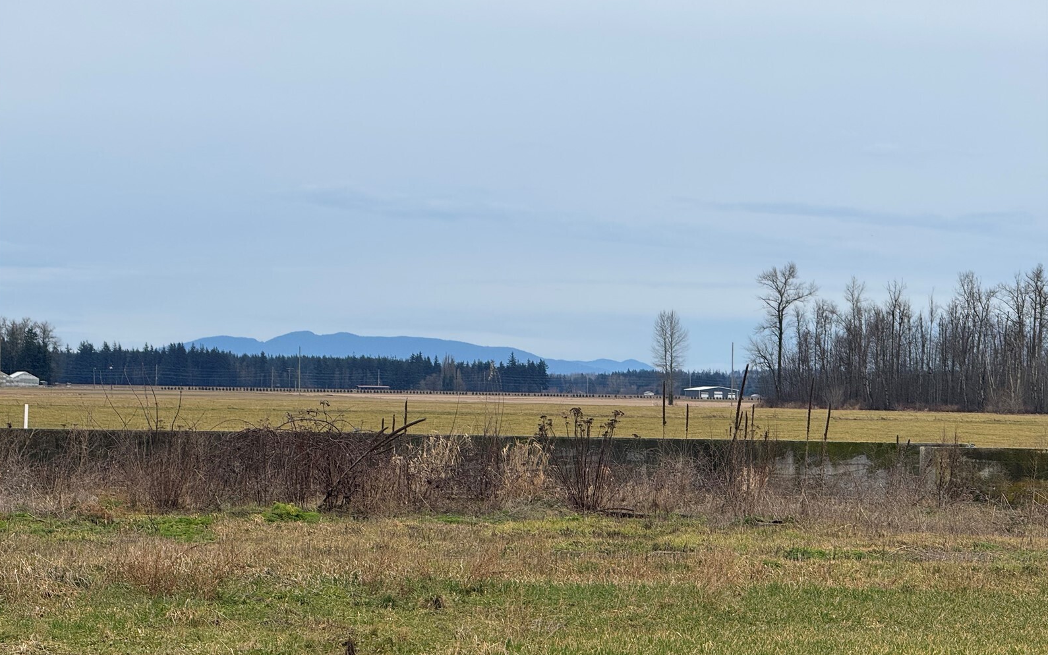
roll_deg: -1.4
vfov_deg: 10.2
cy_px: 347
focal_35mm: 128
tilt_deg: +0.8
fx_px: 3656
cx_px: 523
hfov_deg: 16.3
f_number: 2.8
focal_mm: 15.66
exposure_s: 1/743
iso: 50
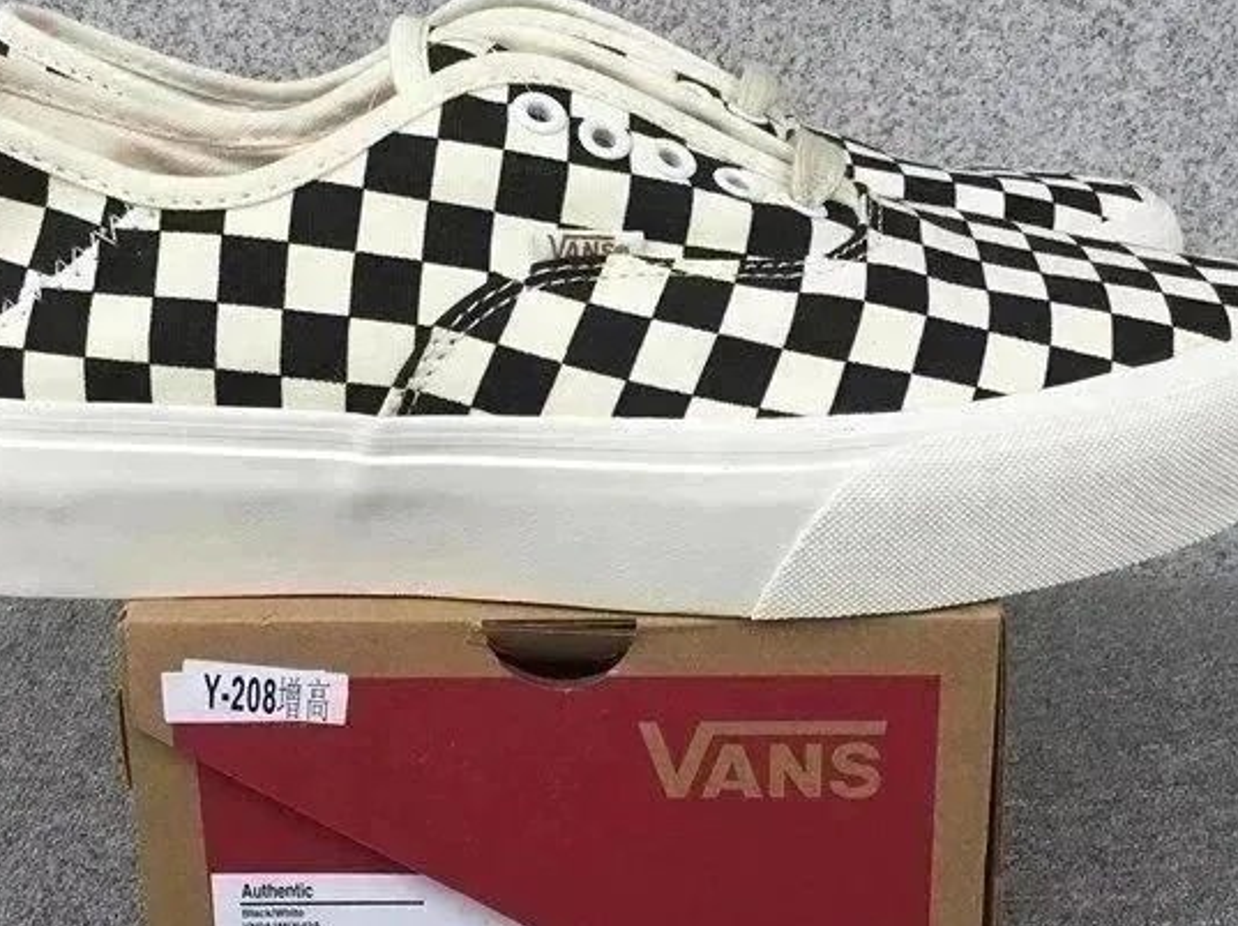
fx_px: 1858
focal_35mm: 52
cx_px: 579
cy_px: 510
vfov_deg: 28.0
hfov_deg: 36.8
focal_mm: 3.3
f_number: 2.4
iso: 25
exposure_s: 1/303
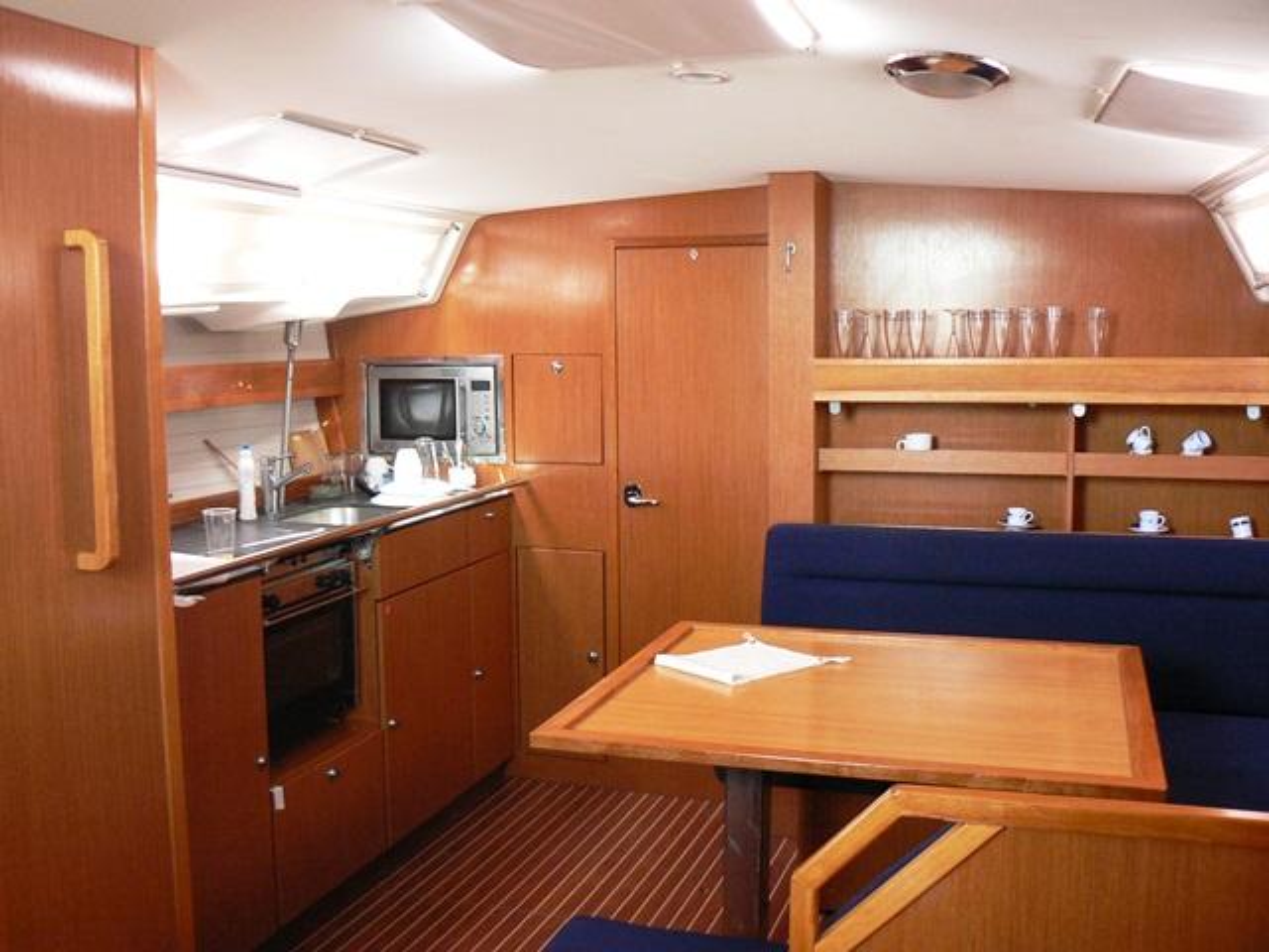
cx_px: 634
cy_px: 476
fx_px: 1320
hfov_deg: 51.4
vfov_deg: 39.7
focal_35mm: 36
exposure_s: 1/25
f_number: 2.8
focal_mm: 6
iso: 200
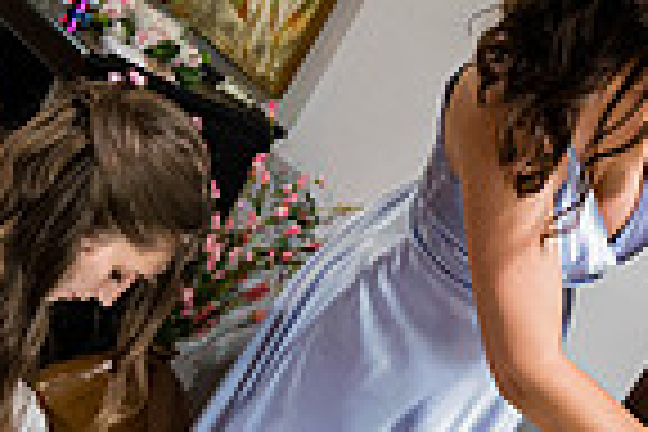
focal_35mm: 97
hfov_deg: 21.0
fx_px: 1746
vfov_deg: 13.9
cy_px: 436
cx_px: 423
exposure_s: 1/125
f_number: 4
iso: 4000
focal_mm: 24
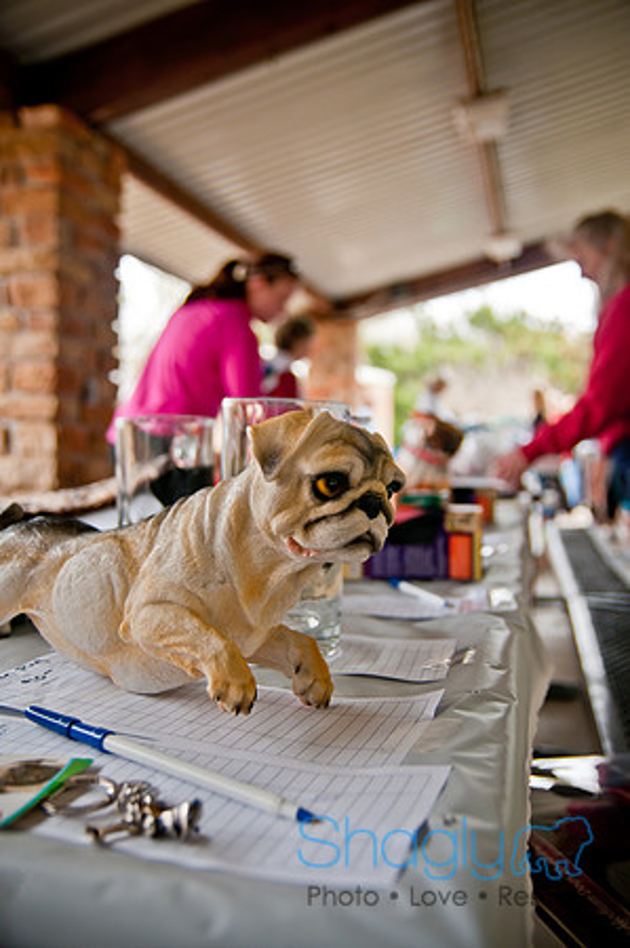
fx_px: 868
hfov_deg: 39.9
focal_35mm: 33
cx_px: 315
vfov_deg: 57.3
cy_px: 474
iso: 200
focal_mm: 22
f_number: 2.8
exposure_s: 1/200
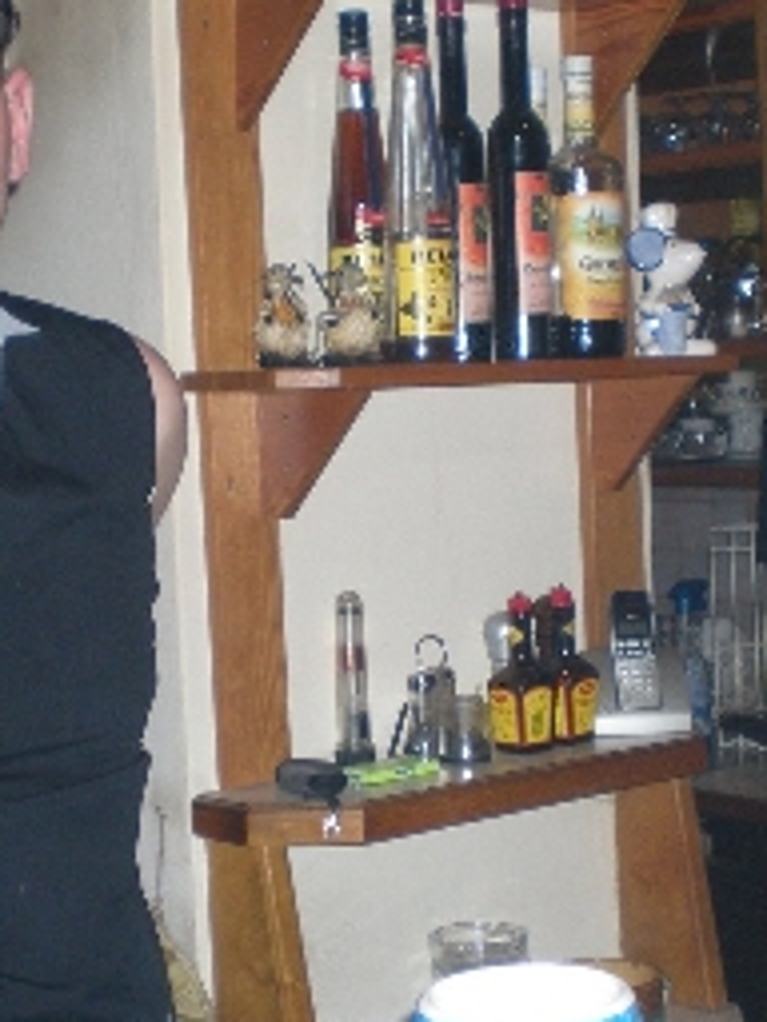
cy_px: 575
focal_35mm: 79
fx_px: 2334
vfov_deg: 24.7
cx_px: 397
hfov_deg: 18.7
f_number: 3.1
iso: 171
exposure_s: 1/60
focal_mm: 6.3
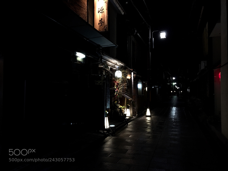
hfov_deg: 61.7
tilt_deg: +1.7
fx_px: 191
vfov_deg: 48.2
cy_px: 86
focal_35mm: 29
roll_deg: -0.6
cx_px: 114
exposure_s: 1/30
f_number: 2.2
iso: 200
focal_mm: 4.15
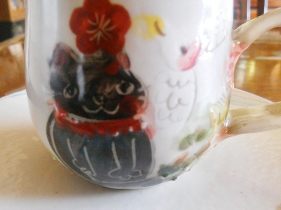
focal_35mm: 32
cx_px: 140
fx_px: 260
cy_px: 105
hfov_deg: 56.8
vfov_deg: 44.2
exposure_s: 1/30
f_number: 3.5
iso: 400
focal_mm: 5.8
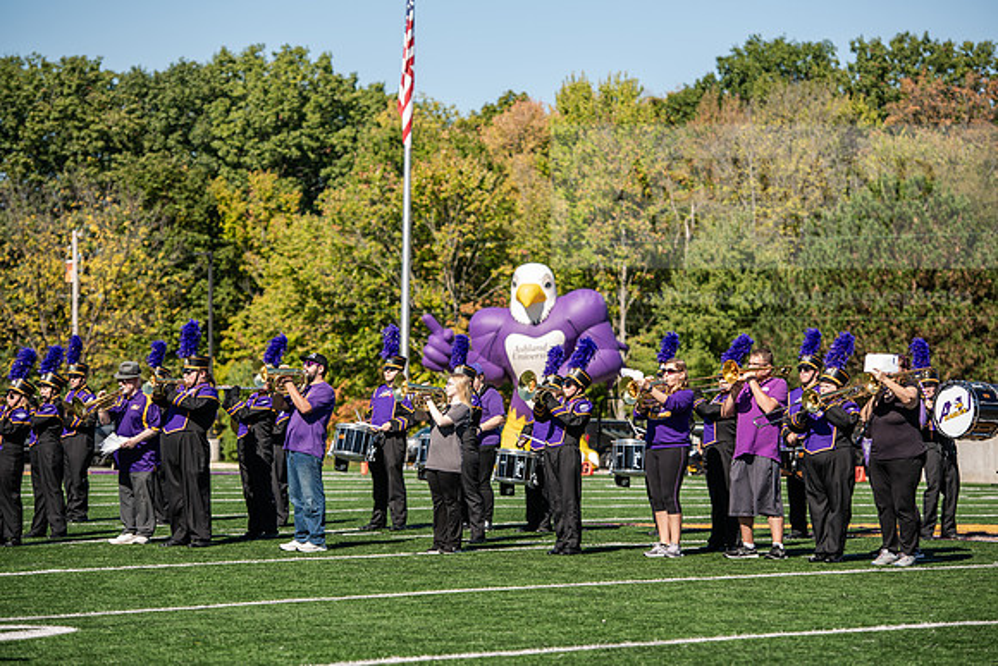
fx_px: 3383
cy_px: 333
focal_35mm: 122
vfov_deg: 11.2
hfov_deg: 16.8
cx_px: 499
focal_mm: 122
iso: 50
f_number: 4
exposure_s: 1/320
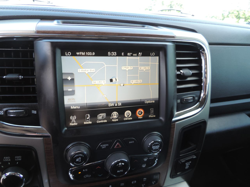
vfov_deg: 56.8
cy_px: 94
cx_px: 125
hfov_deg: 71.6
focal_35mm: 24
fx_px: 173
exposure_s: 1/30
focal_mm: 4.3
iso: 100
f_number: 3
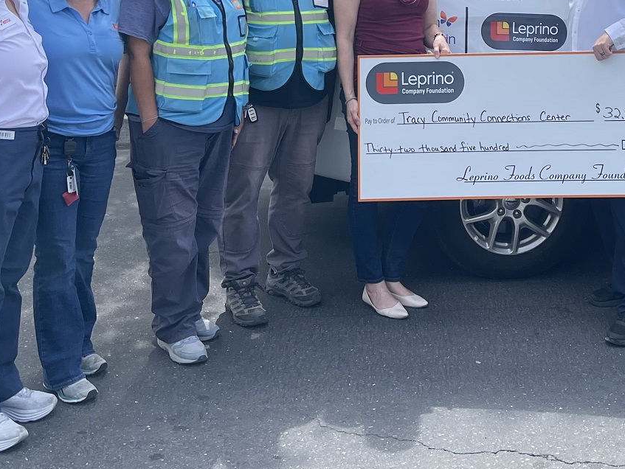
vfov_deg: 23.6
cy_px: -13
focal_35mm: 59
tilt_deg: -3.6
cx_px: 458
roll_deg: +0.0
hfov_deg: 32.2
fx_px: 1066
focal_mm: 5.1
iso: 32
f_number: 1.6
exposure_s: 1/1456
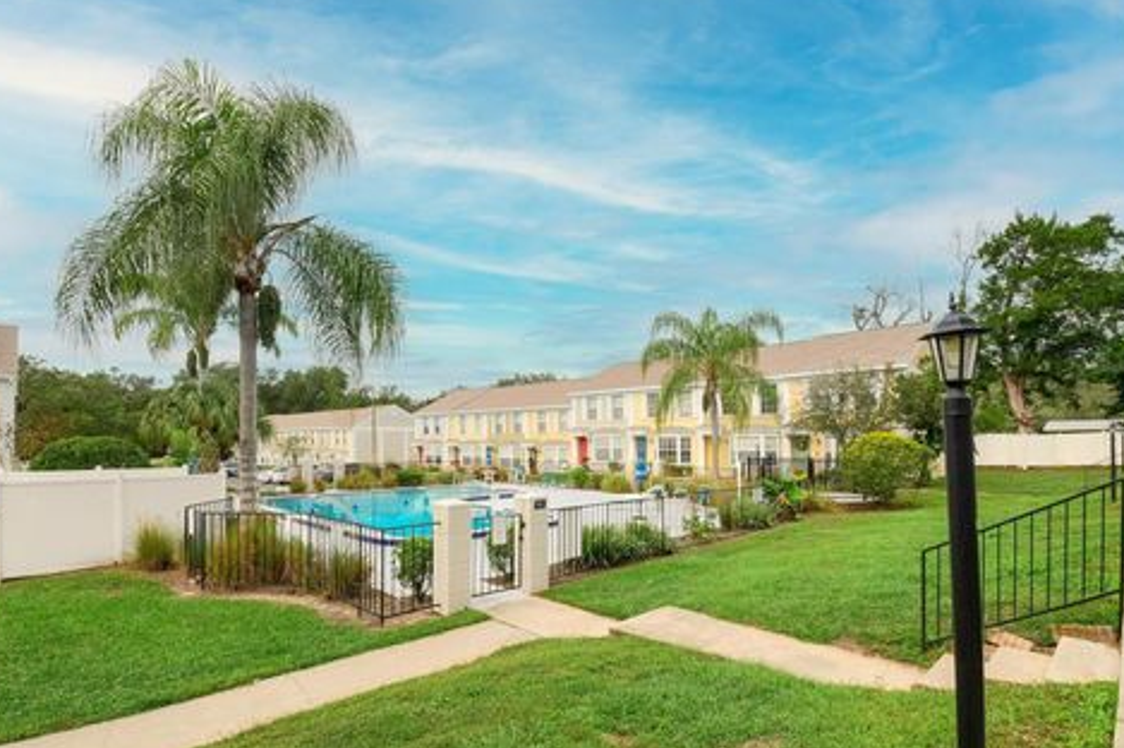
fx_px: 499
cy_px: 366
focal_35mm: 16
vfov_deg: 73.7
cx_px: 568
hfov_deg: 96.8
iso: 640
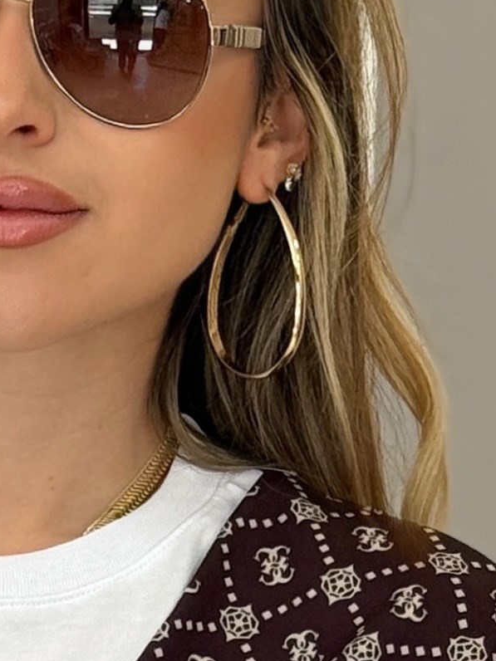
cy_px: 1076
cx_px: -52
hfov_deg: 6.1
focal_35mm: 243
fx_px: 4642
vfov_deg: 7.9
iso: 64
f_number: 1.78
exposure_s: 1/121
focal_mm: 6.76
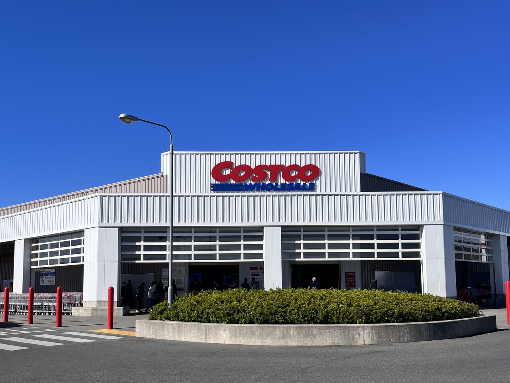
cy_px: 192
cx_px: 255
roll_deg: +1.3
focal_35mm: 26
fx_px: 383
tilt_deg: +5.7
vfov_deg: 53.1
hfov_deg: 67.3
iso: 50
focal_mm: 5.1
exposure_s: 1/4854
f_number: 1.6
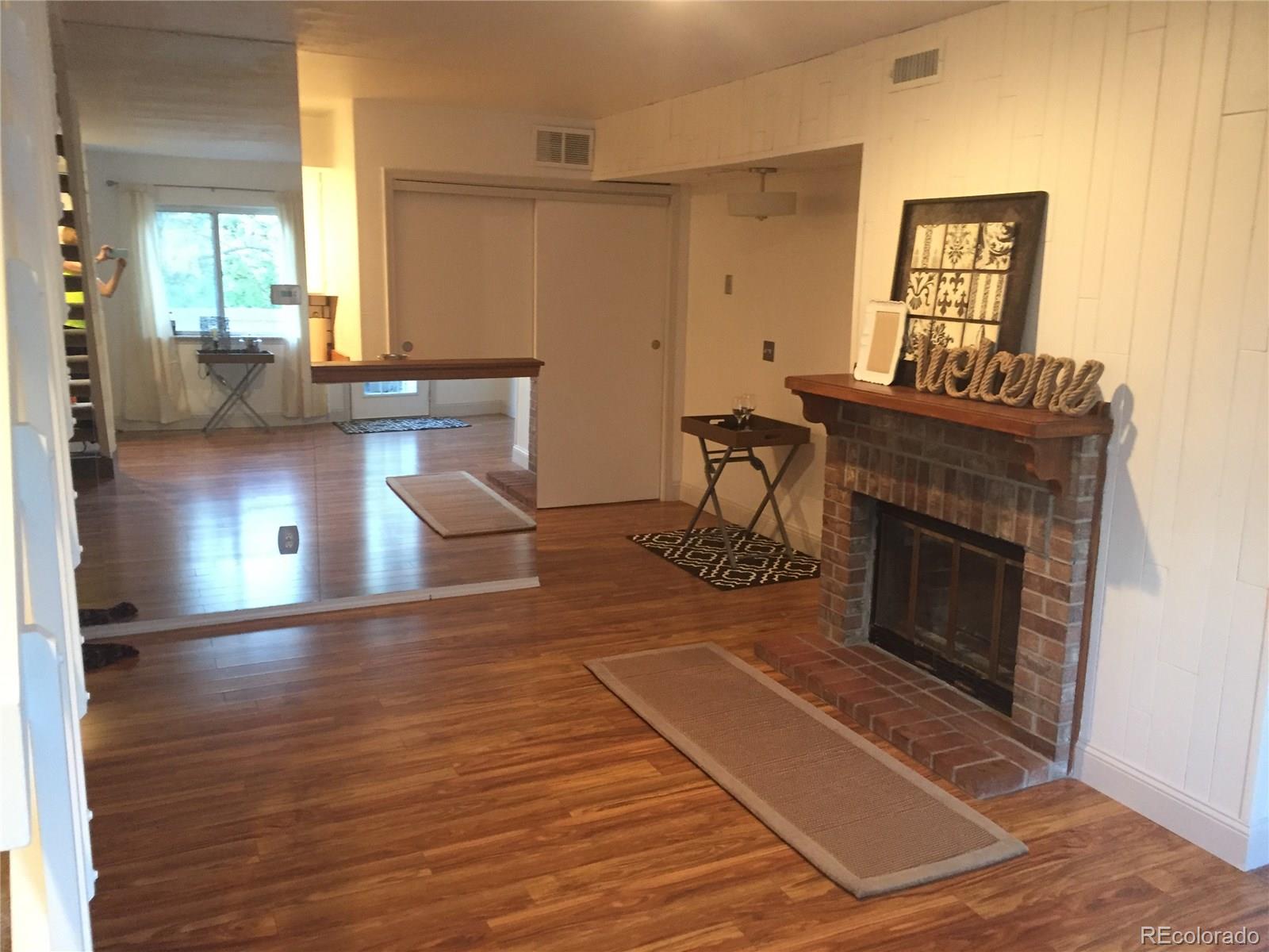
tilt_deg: -10.8
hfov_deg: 61.7
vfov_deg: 48.2
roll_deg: -0.6
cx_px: 634
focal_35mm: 29
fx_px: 1063
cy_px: 476
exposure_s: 1/24
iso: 250
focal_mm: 4.15
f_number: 2.2
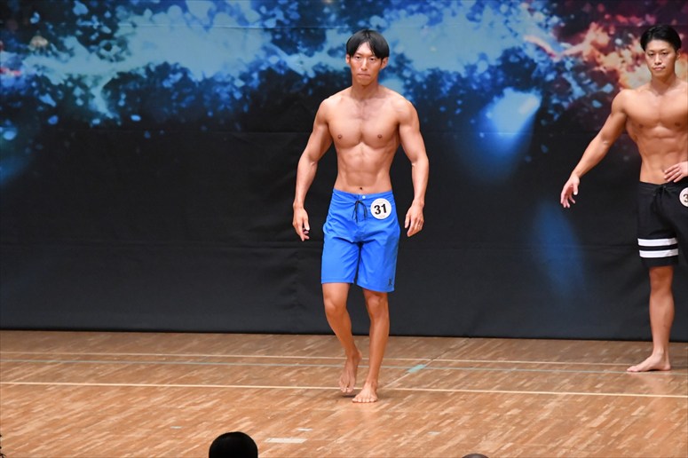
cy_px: 229
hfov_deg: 7.6
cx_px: 344
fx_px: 5158
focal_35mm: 270
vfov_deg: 5.1
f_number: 5.6
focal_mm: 180
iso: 8000
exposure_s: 1/400
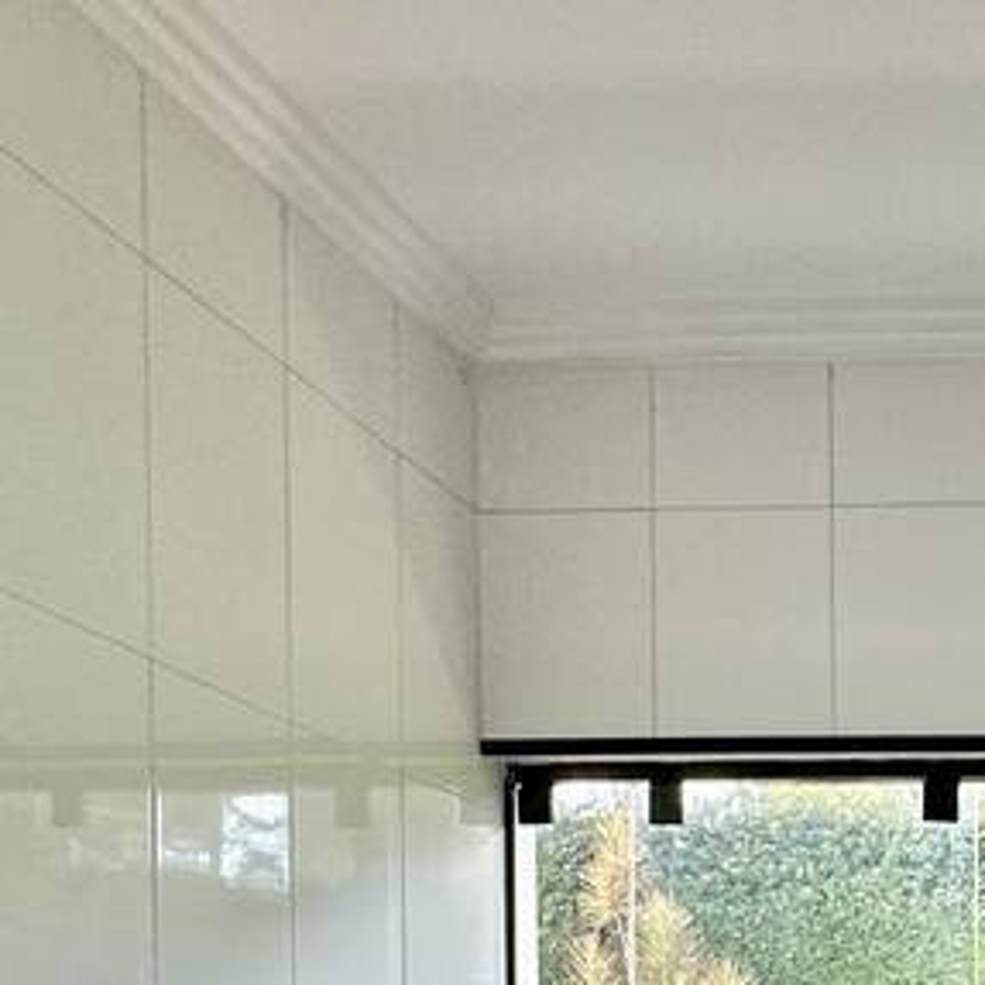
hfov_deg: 23.5
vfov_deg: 24.3
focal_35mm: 62
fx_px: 1996
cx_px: 1373
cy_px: 1277
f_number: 2.2
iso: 100
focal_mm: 2.22
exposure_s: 1/120
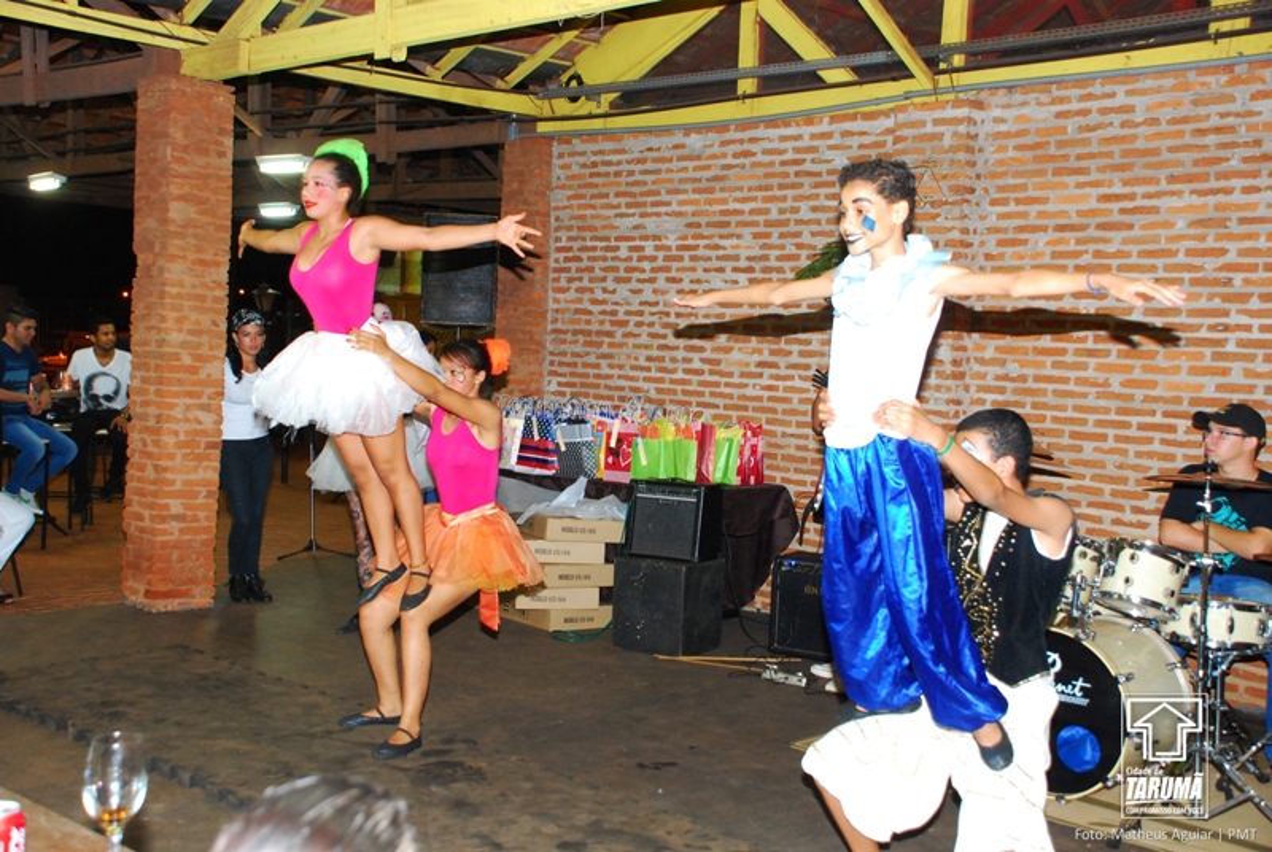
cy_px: 426
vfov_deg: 32.0
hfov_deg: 46.3
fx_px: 1486
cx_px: 636
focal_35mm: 42
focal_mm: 28
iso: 1000
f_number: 4
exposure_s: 1/15
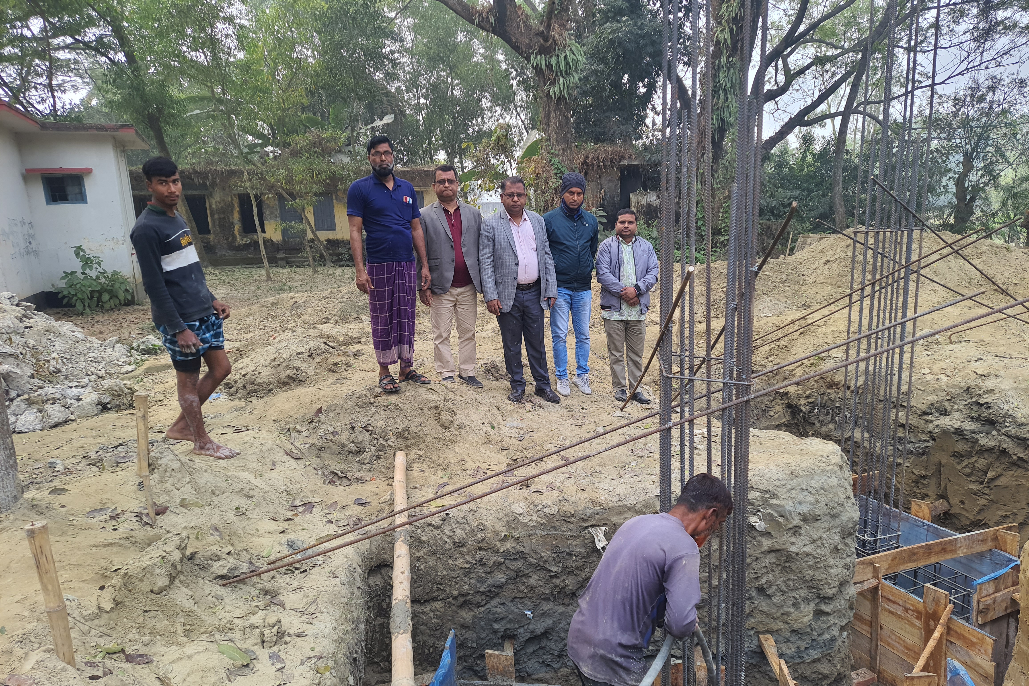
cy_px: 368
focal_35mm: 25
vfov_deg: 51.2
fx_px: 715
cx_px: 515
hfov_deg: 71.5
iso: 50
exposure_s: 1/184
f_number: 1.8
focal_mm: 5.23
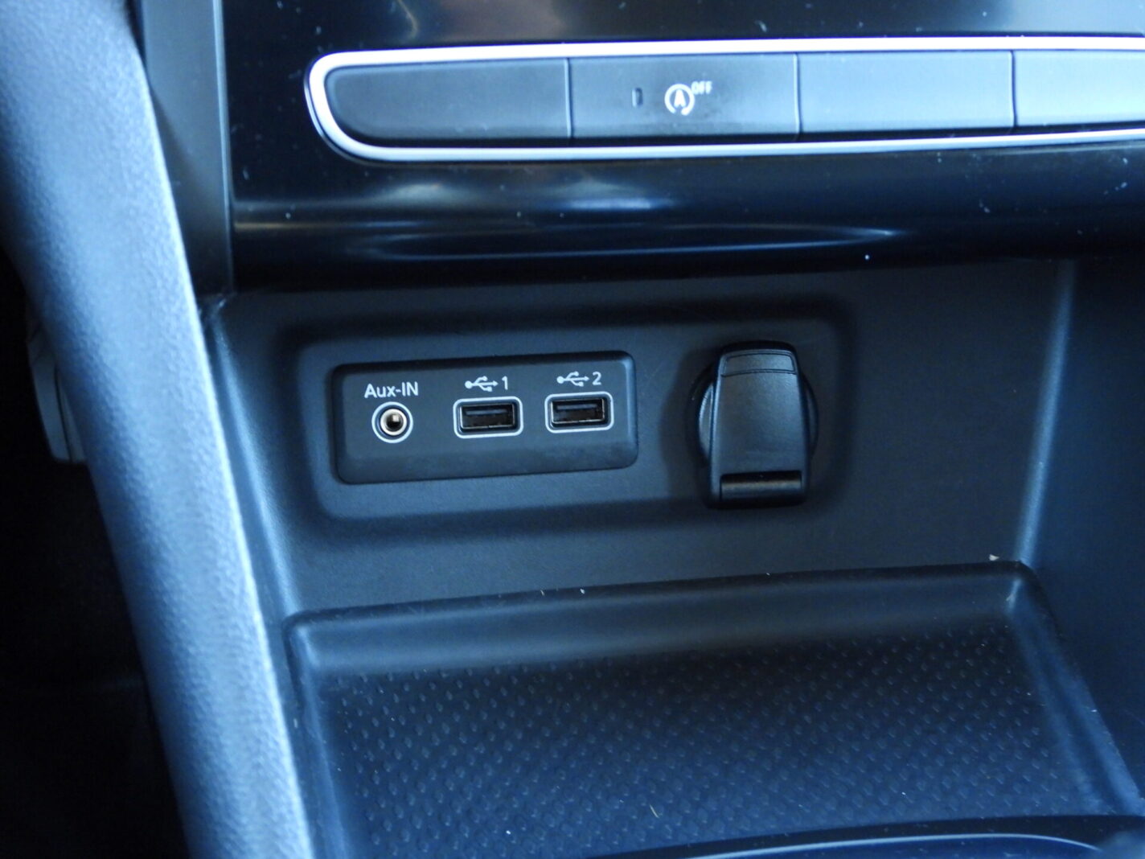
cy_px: 430
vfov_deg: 29.1
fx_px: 1654
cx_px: 572
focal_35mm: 50
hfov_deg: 38.2
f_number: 3.2
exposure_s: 1/6
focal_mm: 9
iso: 800
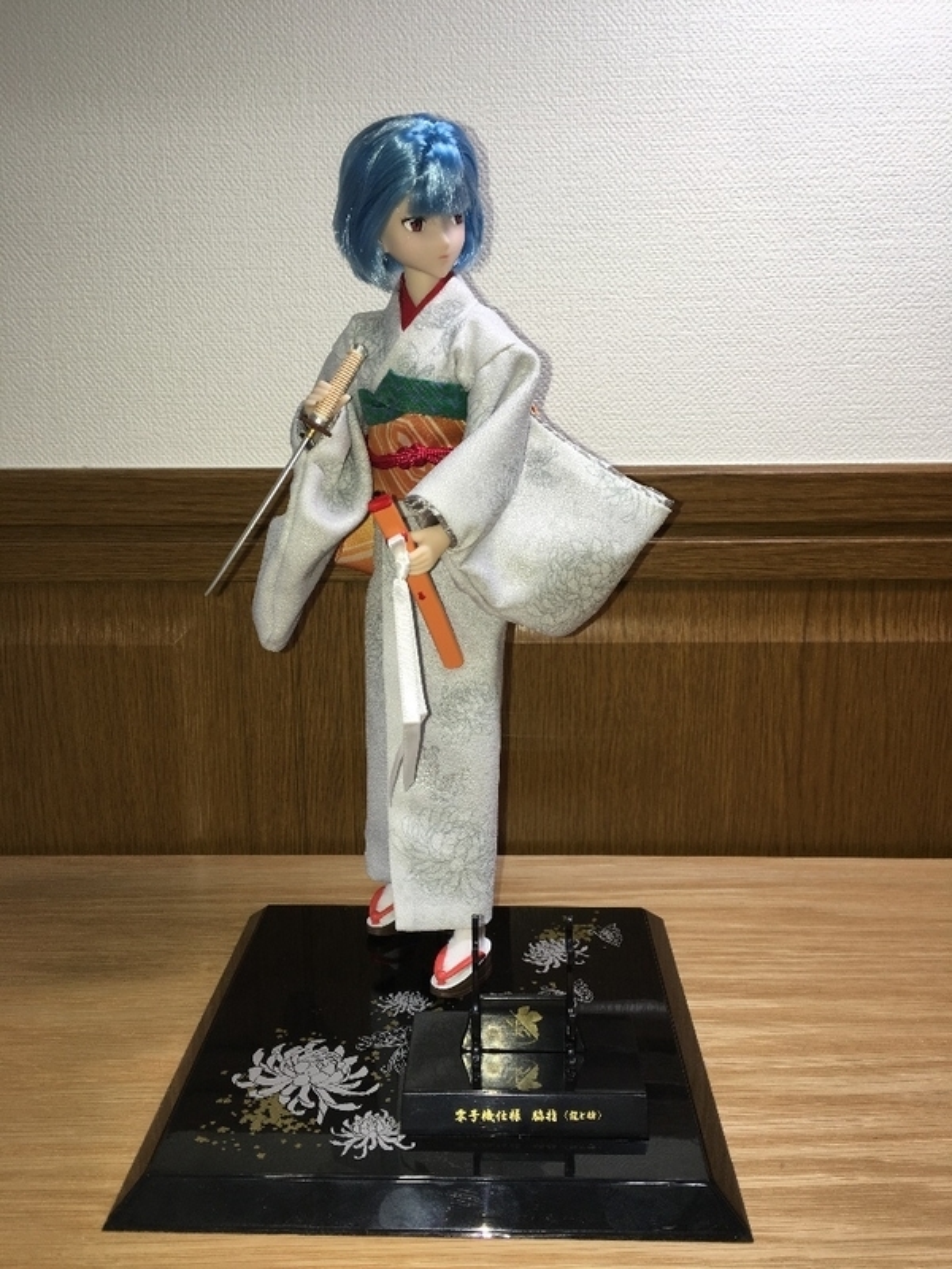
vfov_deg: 61.7
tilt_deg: -12.2
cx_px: 476
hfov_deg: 48.2
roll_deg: +0.6
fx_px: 1063
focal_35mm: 29
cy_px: 634
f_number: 2.2
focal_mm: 4.15
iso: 25
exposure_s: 1/50
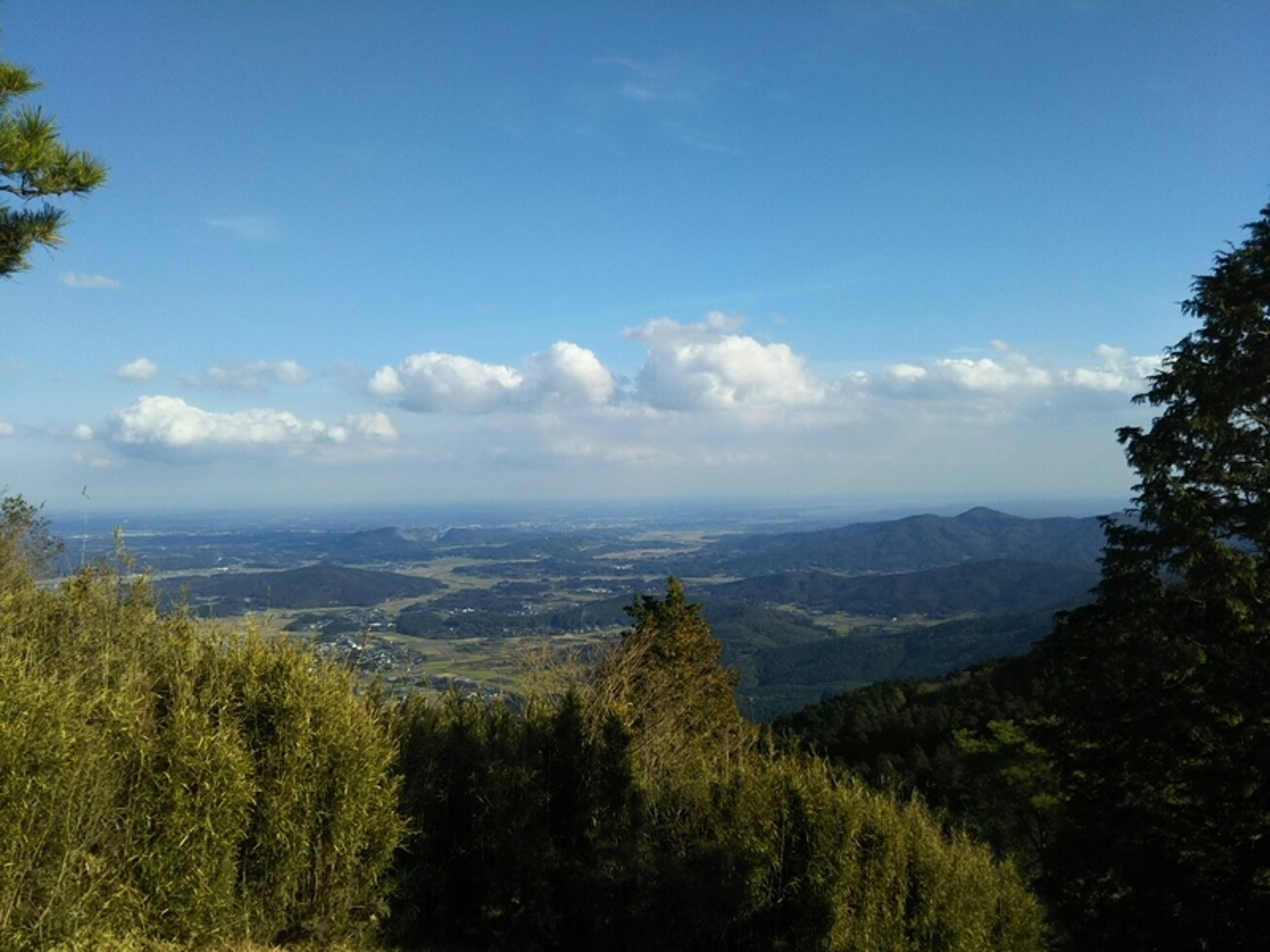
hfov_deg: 60.0
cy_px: 476
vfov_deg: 46.8
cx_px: 635
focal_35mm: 30
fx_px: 1101
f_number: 2.2
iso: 25
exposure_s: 1/1248
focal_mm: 4
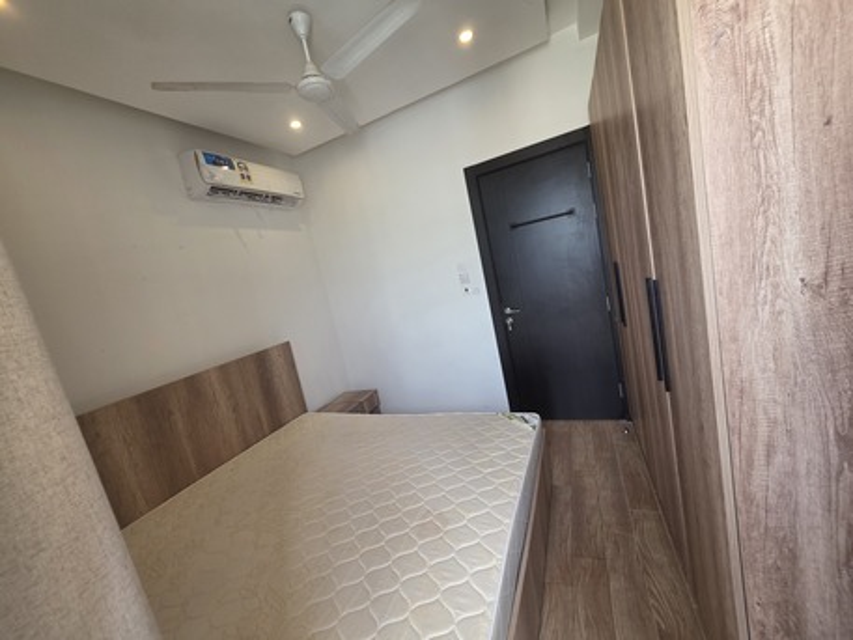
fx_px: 320
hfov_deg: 106.2
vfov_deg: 89.9
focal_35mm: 13
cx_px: 426
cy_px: 320
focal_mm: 2.2
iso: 100
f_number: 1.9
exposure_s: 1/100
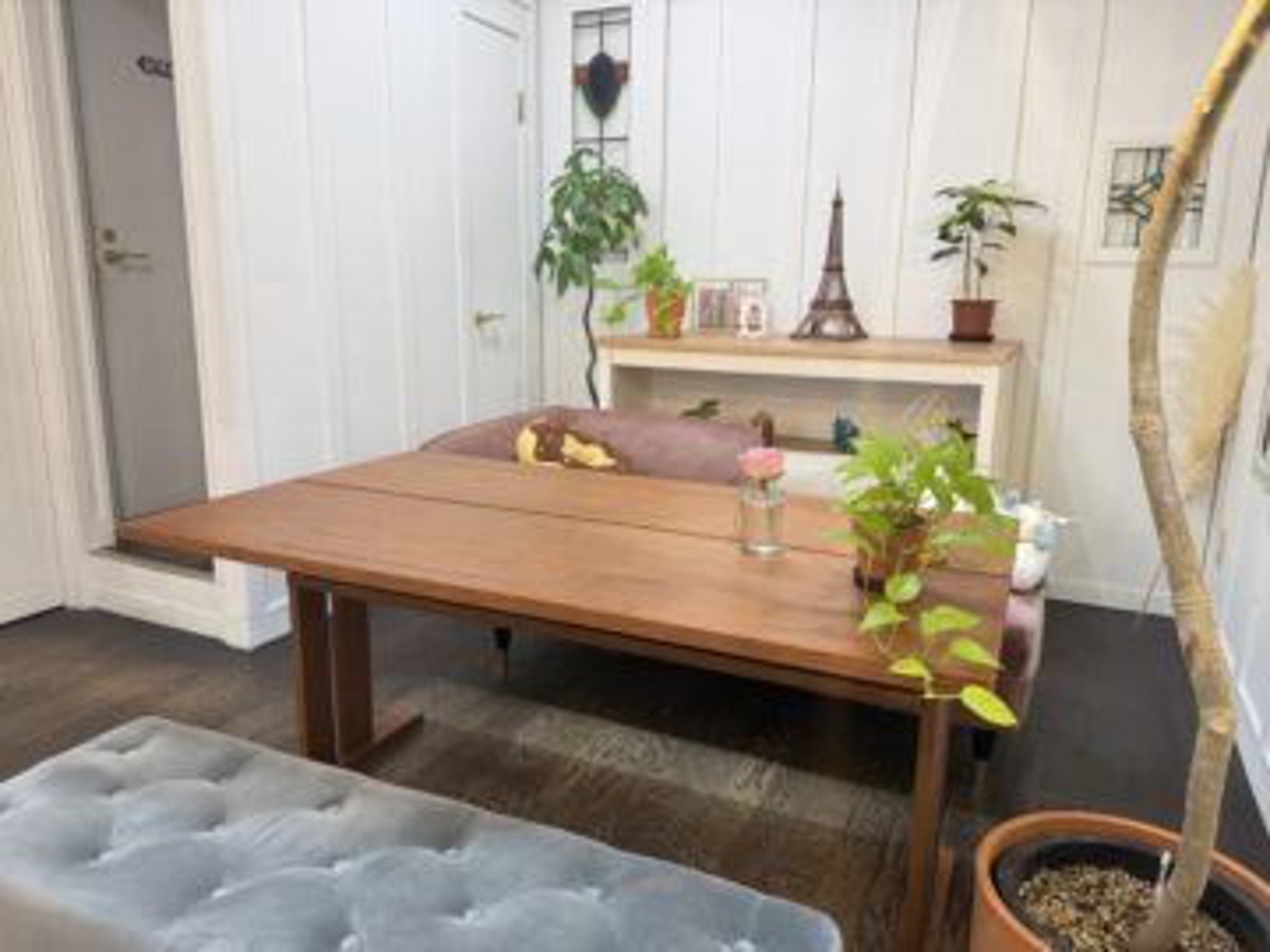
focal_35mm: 24
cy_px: 476
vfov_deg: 56.8
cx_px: 635
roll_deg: -0.5
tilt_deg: -13.1
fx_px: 881
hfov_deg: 71.6
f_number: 1.78
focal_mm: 6.76
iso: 160
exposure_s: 1/60
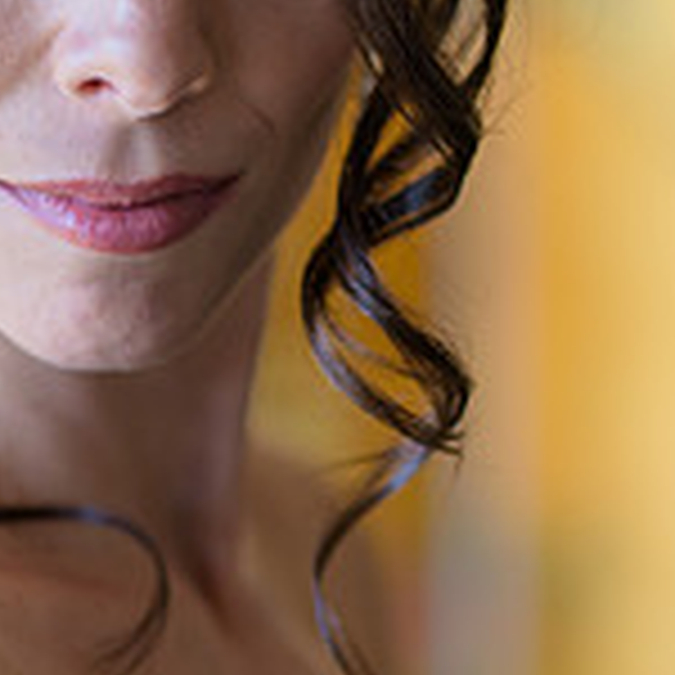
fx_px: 4765
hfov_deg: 8.1
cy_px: 72
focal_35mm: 216
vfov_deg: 8.1
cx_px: 122
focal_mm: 85
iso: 200
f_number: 2
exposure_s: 1/200
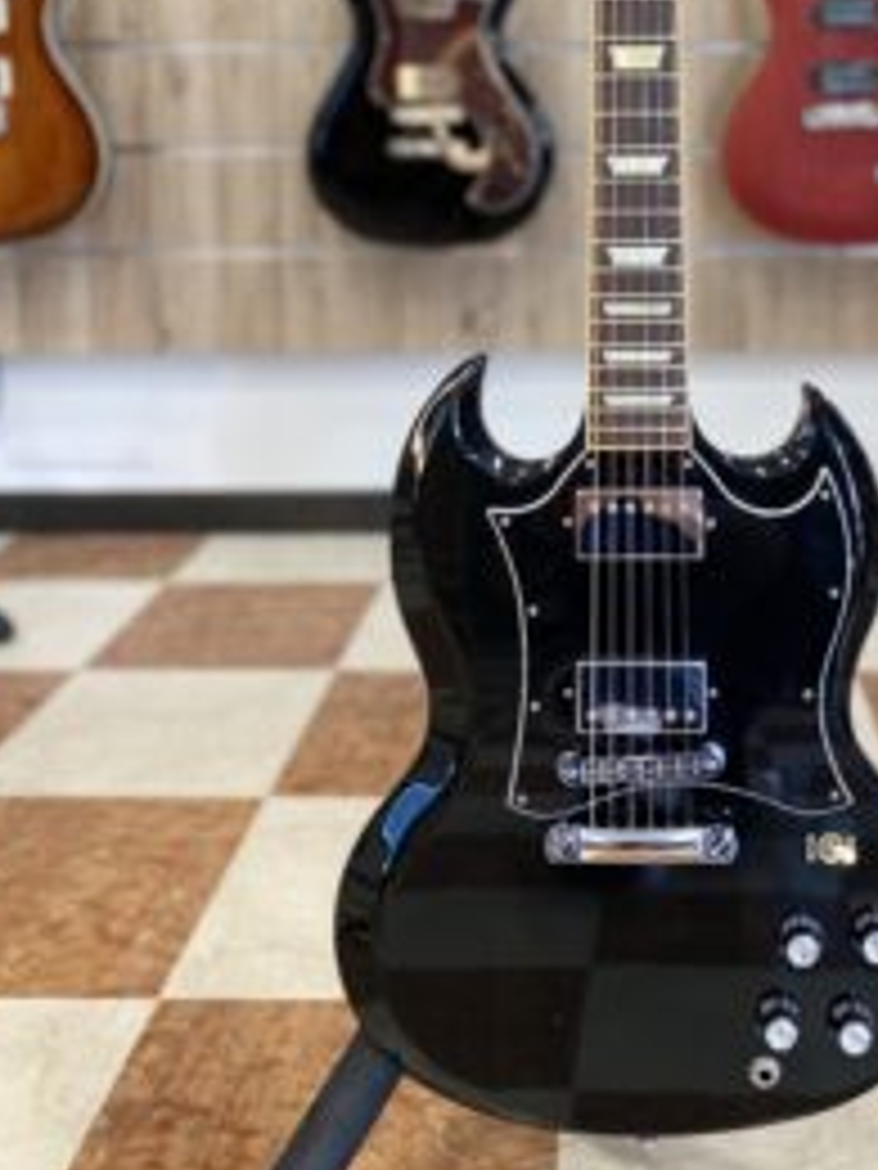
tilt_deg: -7.2
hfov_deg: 35.5
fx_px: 1353
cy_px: 292
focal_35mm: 40
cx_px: 612
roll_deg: +0.8
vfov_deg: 45.2
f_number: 1.8
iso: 80
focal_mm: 4.25
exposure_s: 1/50
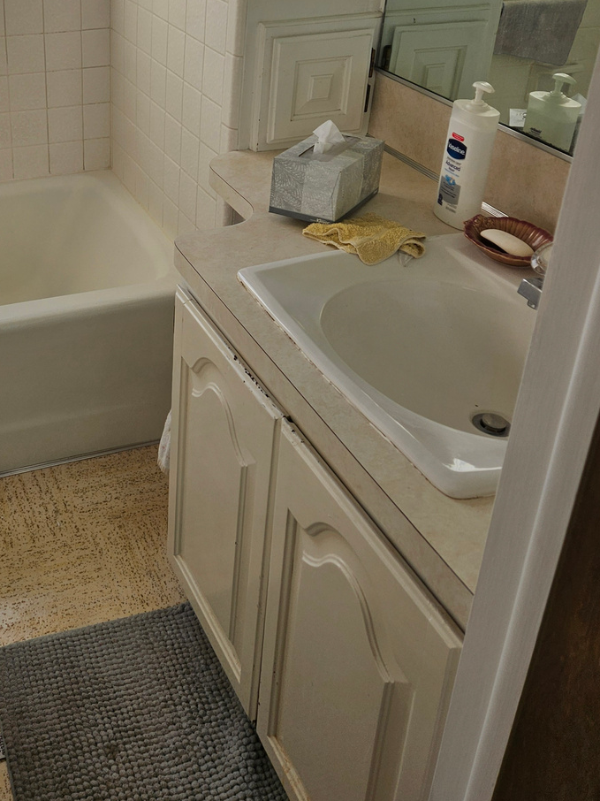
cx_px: 128
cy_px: 231
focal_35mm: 39
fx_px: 902
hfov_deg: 35.7
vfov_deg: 46.6
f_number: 1.8
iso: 25
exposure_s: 1/477
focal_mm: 5.4
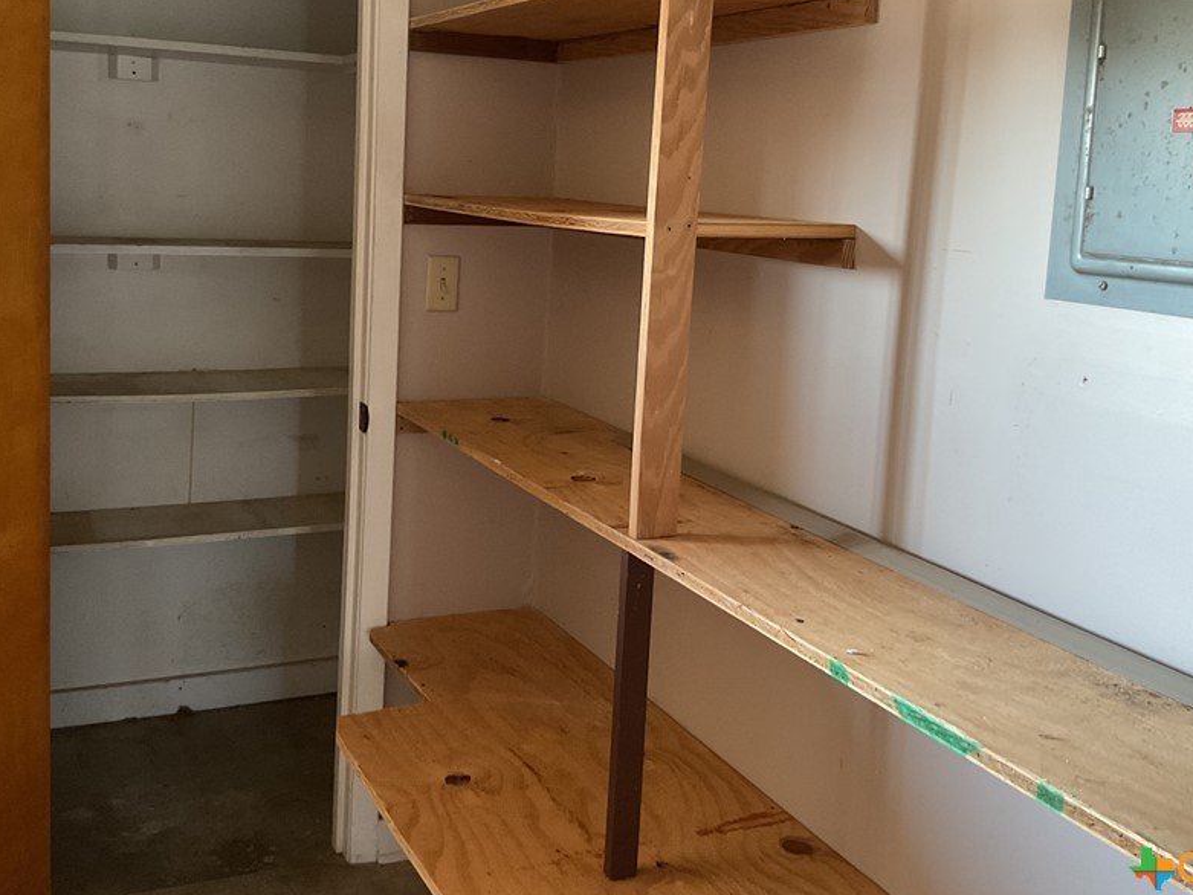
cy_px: 336
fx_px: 1310
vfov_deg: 37.5
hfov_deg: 49.0
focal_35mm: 38
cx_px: 570
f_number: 1.8
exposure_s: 1/40
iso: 200
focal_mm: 3
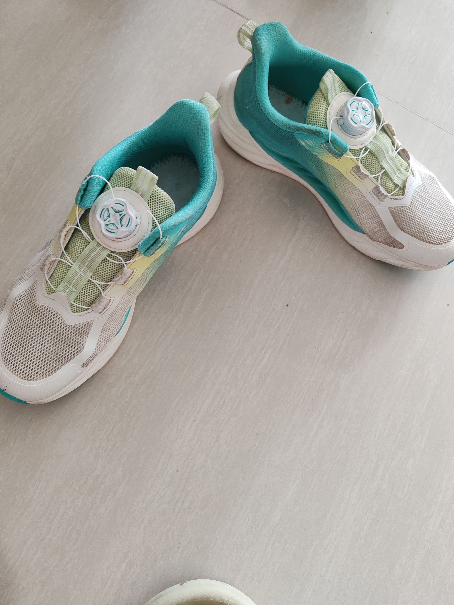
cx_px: 227
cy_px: 302
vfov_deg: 65.3
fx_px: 472
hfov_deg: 51.4
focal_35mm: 27
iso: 800
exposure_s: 1/100
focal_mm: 6.12
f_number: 1.9
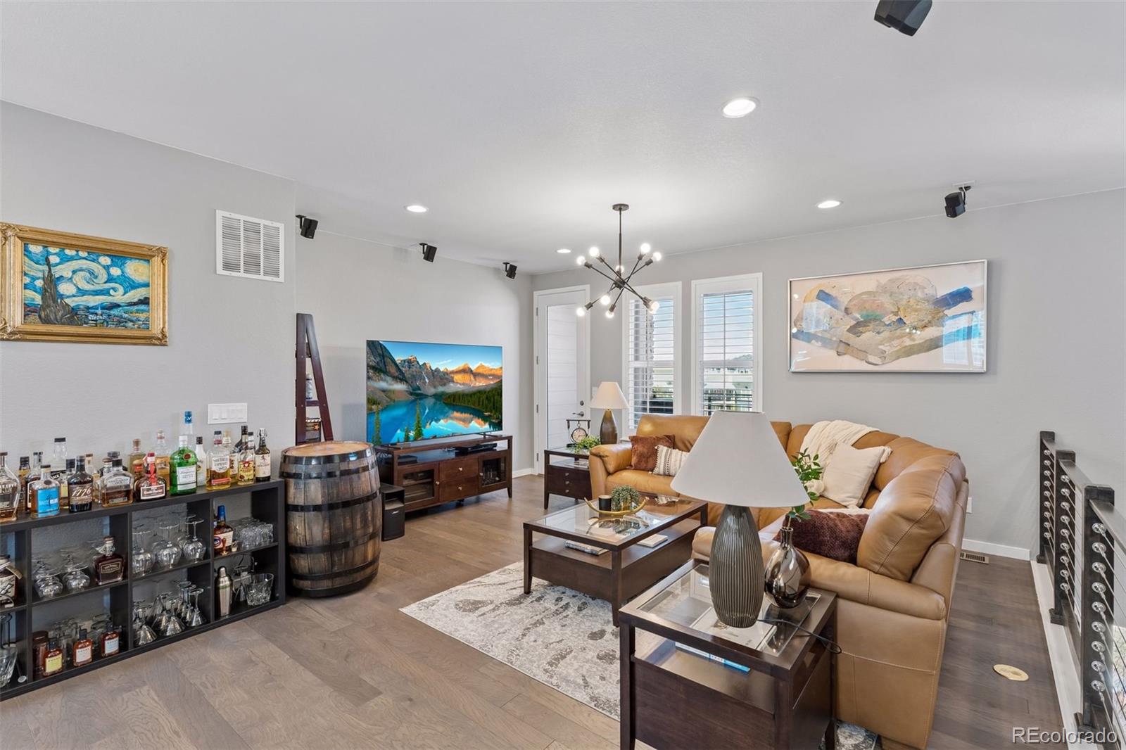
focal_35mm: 17
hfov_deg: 93.3
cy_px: 375
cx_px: 563
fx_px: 532
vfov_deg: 70.4
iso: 400
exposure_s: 1/13
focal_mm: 17
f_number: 9
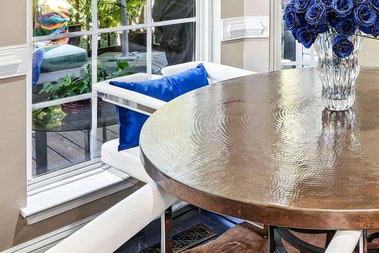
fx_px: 526
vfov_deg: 24.6
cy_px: -46
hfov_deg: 36.7
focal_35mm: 50
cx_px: 353
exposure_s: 1/5
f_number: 8
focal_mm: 17
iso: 400
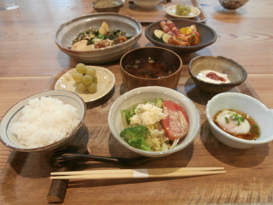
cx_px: 136
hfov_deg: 71.6
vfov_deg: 56.8
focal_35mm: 24
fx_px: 189
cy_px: 102
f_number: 3
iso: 200
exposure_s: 1/4
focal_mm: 4.2
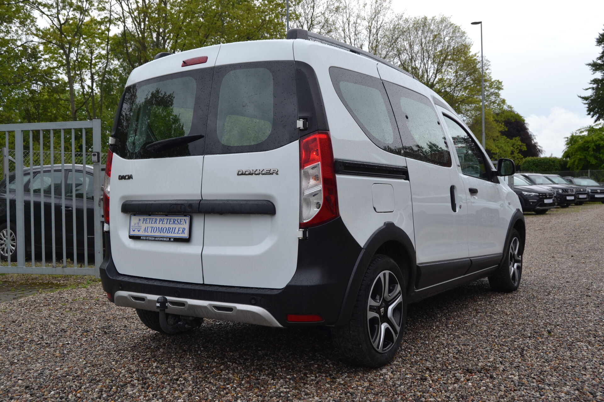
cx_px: 302
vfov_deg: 38.4
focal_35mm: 34
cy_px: 201
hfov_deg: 55.1
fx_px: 579
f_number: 7.1
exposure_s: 1/200
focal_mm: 23
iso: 100
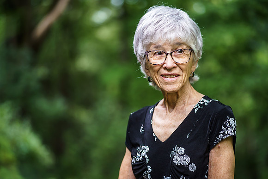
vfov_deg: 14.4
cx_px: 134
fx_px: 706
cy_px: 99
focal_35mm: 95
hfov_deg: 21.5
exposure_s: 1/500
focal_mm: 85
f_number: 2
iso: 200
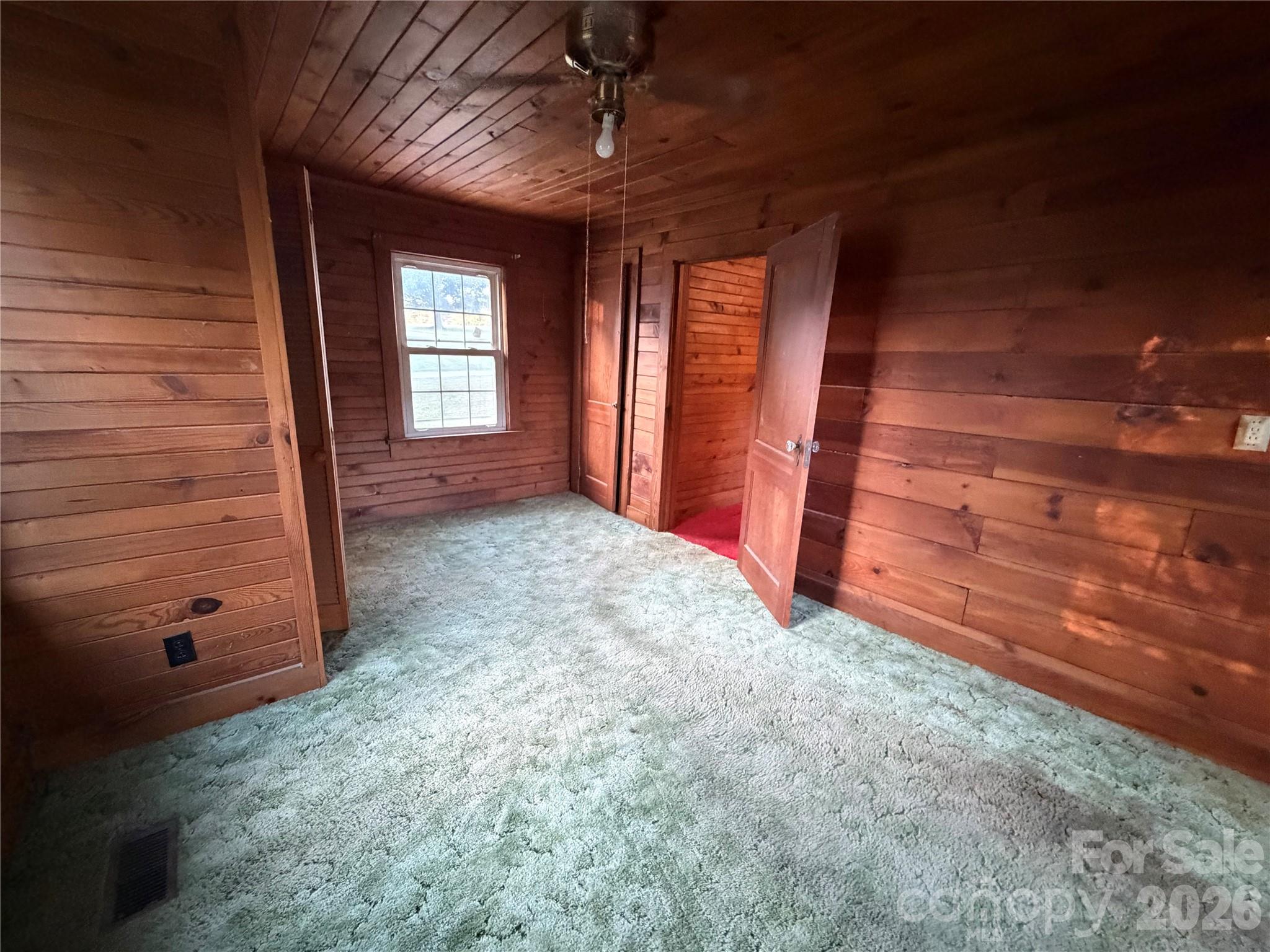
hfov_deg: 102.1
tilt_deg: -12.0
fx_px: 514
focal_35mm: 14
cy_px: 476
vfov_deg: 85.7
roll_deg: -1.1
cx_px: 635
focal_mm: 2.22
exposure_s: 1/60
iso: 1250
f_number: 2.2
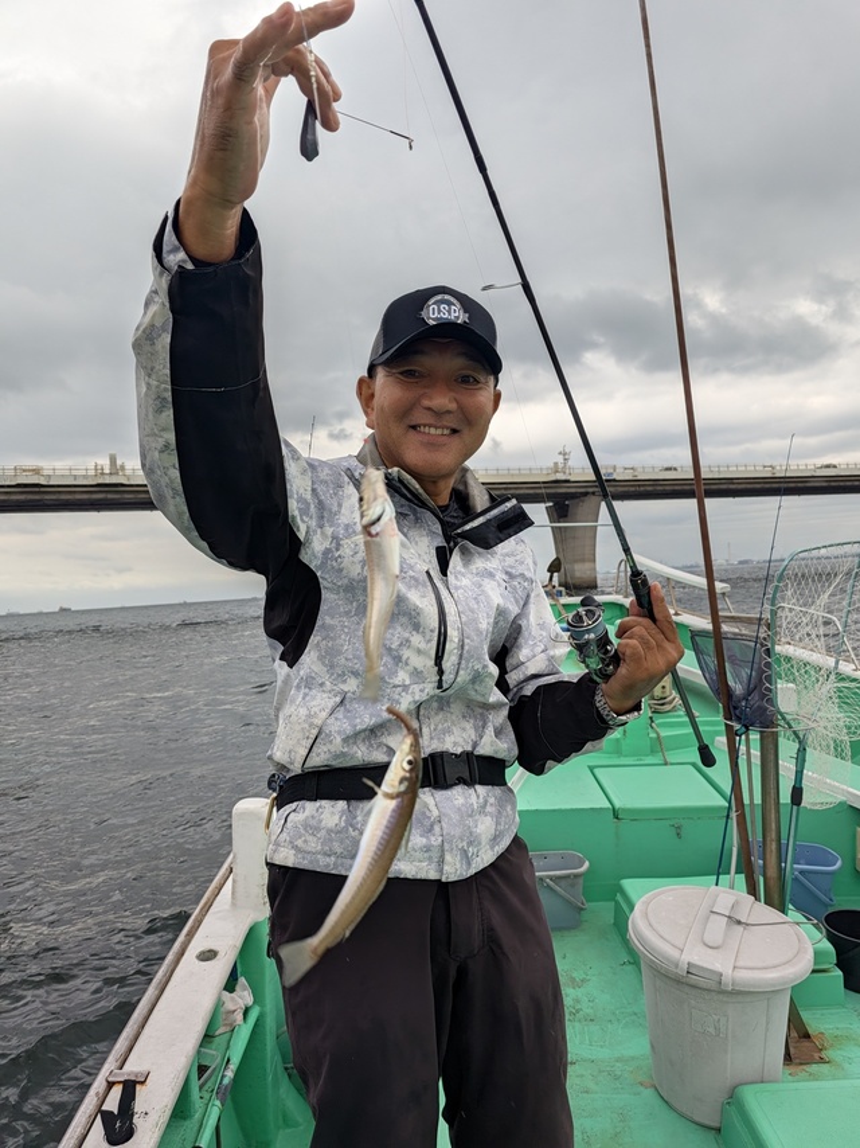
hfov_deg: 58.9
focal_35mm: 23
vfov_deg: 73.9
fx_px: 762
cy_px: 574
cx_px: 430
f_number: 1.7
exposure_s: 1/503
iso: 18
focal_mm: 5.28
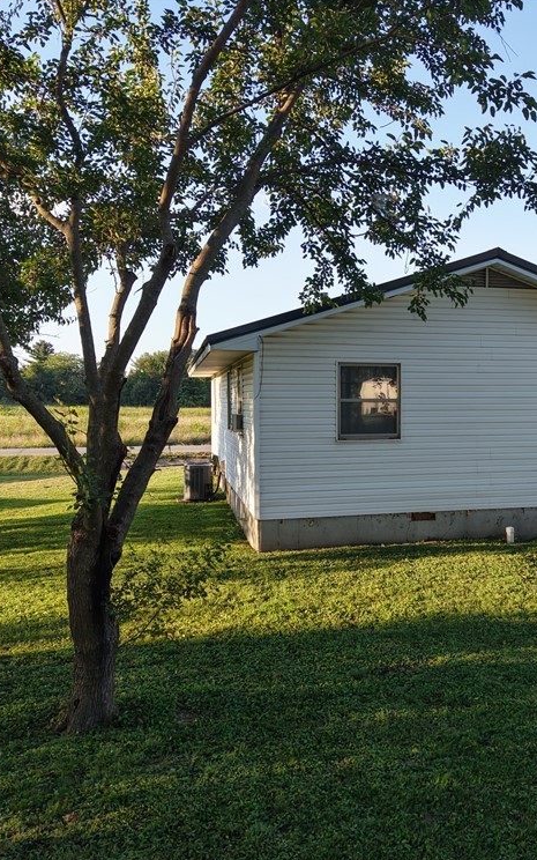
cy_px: 438
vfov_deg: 55.3
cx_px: 411
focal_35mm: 35
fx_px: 820
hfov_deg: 35.4
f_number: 1.8
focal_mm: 8.67
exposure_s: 1/500
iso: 100
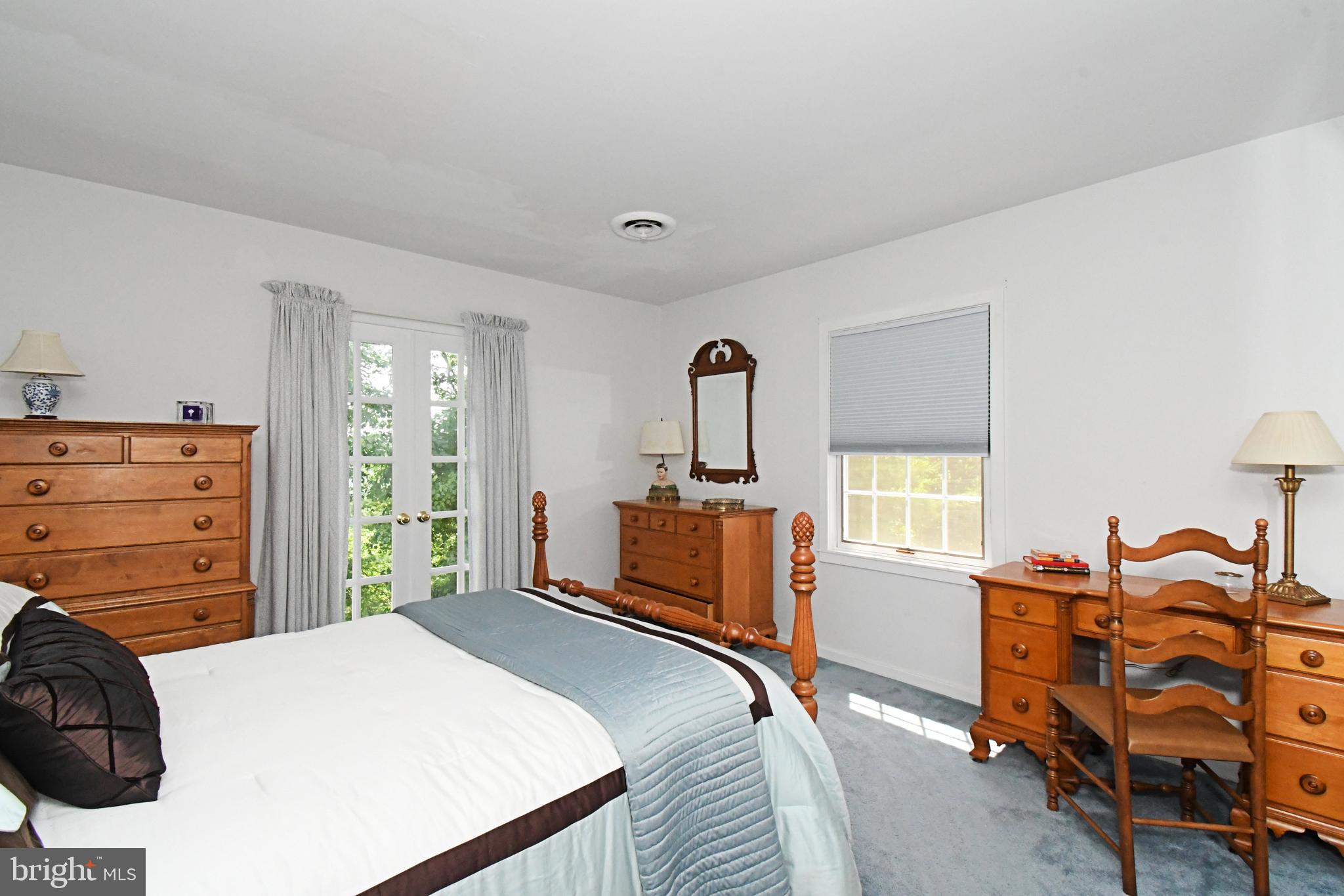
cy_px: 448
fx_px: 560
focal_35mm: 15
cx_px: 672
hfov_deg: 100.4
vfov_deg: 77.3
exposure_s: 1/250
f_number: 14
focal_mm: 10
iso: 4000
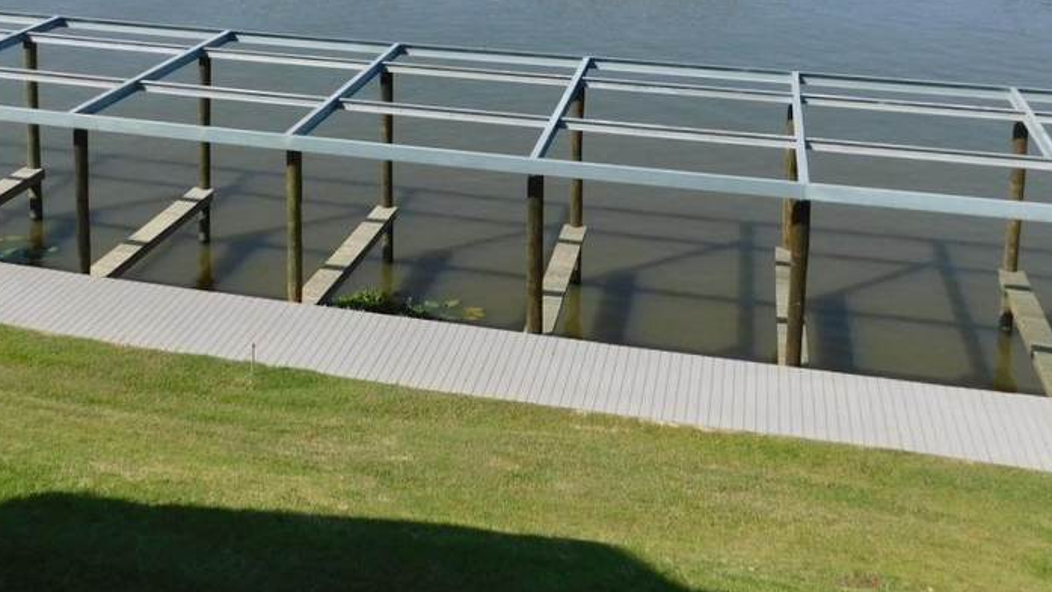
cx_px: 462
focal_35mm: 46
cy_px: -104
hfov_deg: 44.5
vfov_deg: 23.8
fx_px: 1283
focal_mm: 4
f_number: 6
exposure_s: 1/500
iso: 125
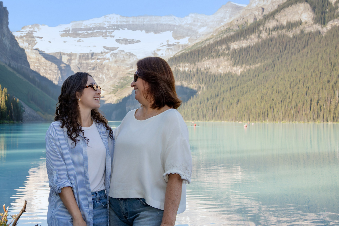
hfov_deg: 38.8
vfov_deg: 27.0
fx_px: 471
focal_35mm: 50
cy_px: 110
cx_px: 95
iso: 320
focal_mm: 34
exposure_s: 1/200
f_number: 6.3
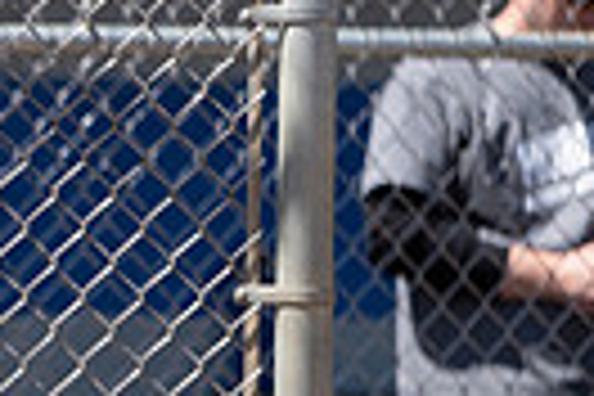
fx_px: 12721
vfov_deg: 1.8
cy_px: 448
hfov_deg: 2.7
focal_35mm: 771
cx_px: -684
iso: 200
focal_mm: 175
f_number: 3.2
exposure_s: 1/2000
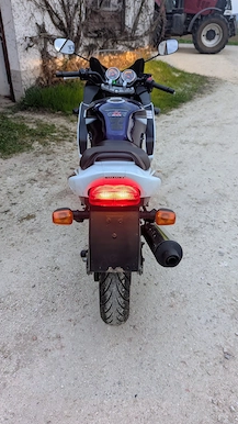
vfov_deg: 69.9
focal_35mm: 27
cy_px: 209
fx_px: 303
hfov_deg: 42.9
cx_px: 125
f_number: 1.85
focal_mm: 6.81
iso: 141
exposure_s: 1/64.4
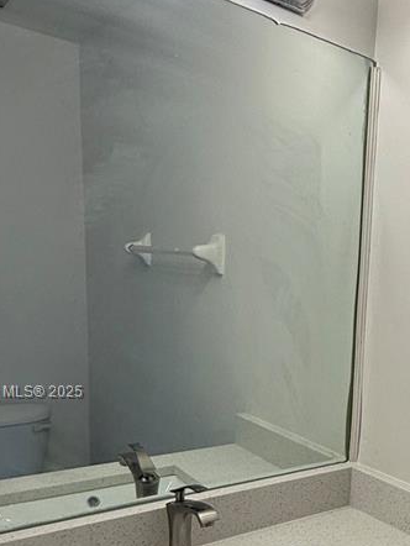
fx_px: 600
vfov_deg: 47.6
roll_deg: -4.2
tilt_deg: -10.9
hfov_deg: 34.3
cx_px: 412
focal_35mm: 38
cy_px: 393
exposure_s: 1/156
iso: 50
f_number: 2.2
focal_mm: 2.22
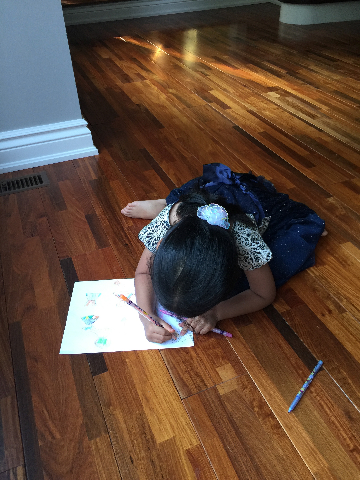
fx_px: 402
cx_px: 180
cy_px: 240
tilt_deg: -38.5
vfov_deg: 61.7
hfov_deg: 48.2
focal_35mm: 29
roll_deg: +1.8
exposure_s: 1/15
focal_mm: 4.15
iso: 50
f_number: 2.2
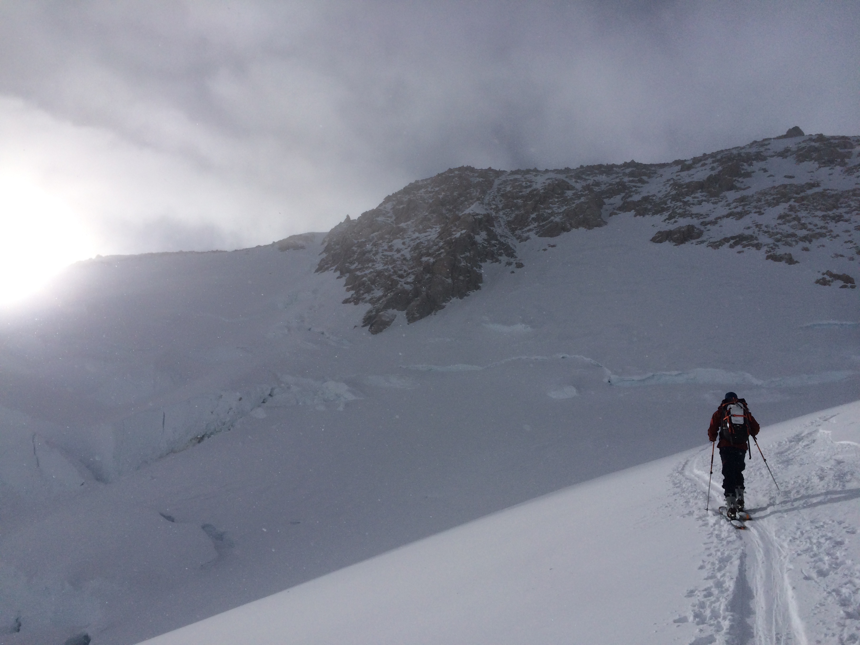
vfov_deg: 48.2
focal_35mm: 29
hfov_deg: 61.7
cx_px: 430
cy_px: 322
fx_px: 720
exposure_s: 1/10309
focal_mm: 4.15
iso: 40
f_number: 2.2
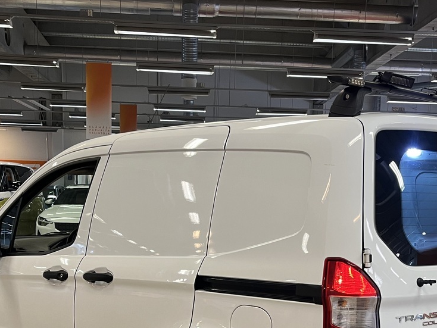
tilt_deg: -8.9
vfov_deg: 27.7
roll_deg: -1.8
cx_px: 227
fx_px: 644
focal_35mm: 51
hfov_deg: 37.5
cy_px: 288
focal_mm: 5.1
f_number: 1.6
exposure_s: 1/50
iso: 80
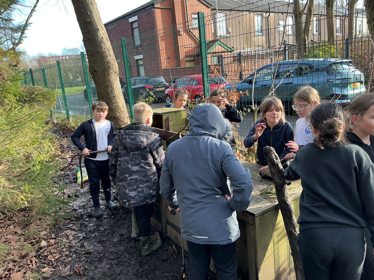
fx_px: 313
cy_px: 140
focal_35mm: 29
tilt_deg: -12.1
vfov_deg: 48.2
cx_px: 187
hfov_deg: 61.7
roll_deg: +7.4
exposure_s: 1/100
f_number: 1.8
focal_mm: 3
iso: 20
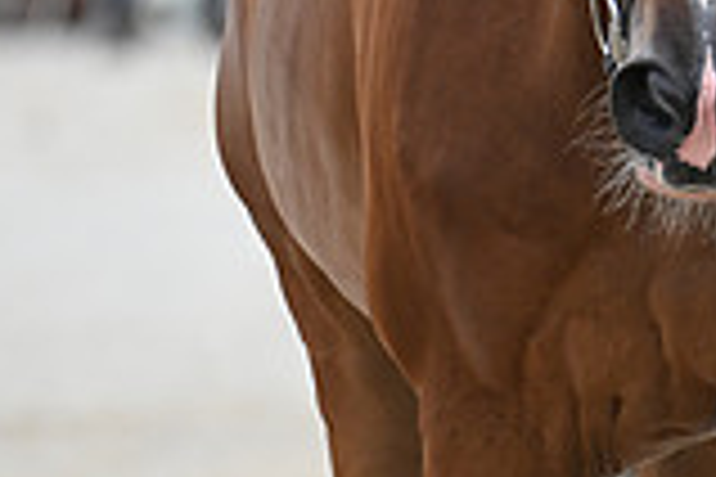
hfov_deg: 1.4
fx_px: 28936
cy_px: -119
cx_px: 1247
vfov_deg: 0.9
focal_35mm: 1455
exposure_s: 1/1600
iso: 720
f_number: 5.6
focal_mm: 400
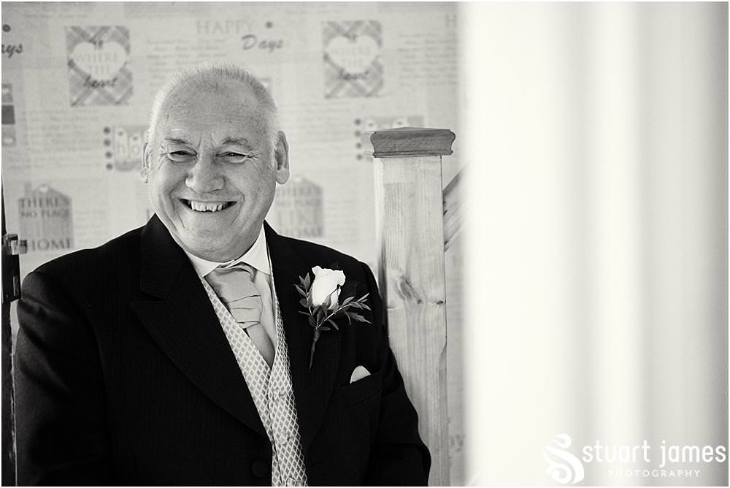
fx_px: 1075
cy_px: 244
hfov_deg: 37.5
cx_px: 365
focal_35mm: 53
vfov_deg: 25.6
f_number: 2
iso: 3200
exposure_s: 1/320
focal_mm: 35
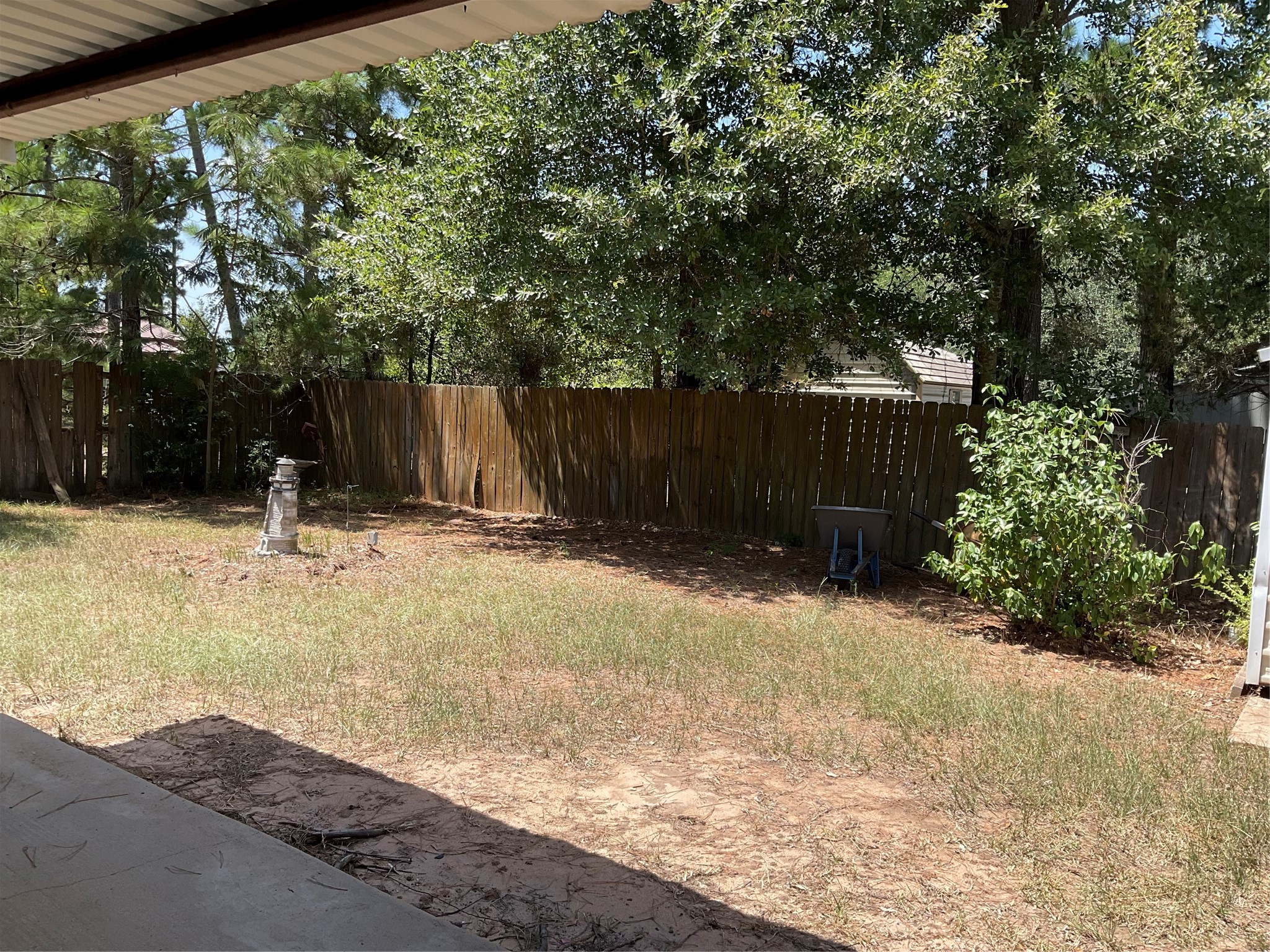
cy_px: 476
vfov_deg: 48.2
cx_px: 635
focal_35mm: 29
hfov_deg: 61.7
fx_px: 1064
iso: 16
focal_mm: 3
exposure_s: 1/700
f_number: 1.8
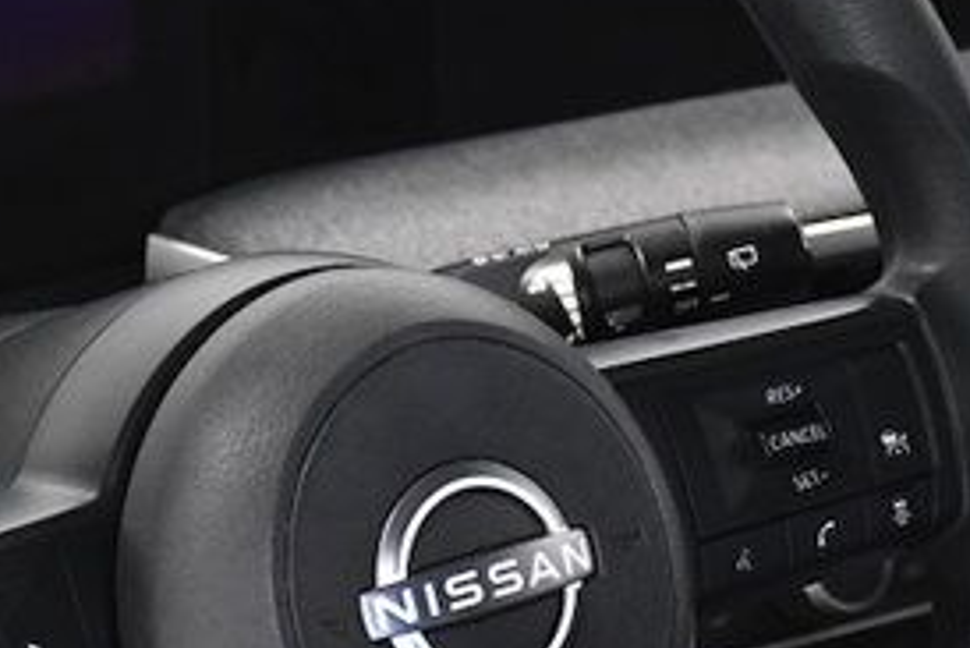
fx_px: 4529
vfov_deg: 8.2
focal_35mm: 168
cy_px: 536
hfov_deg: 12.2
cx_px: 393
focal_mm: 30
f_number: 4
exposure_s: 1/250
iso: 2500
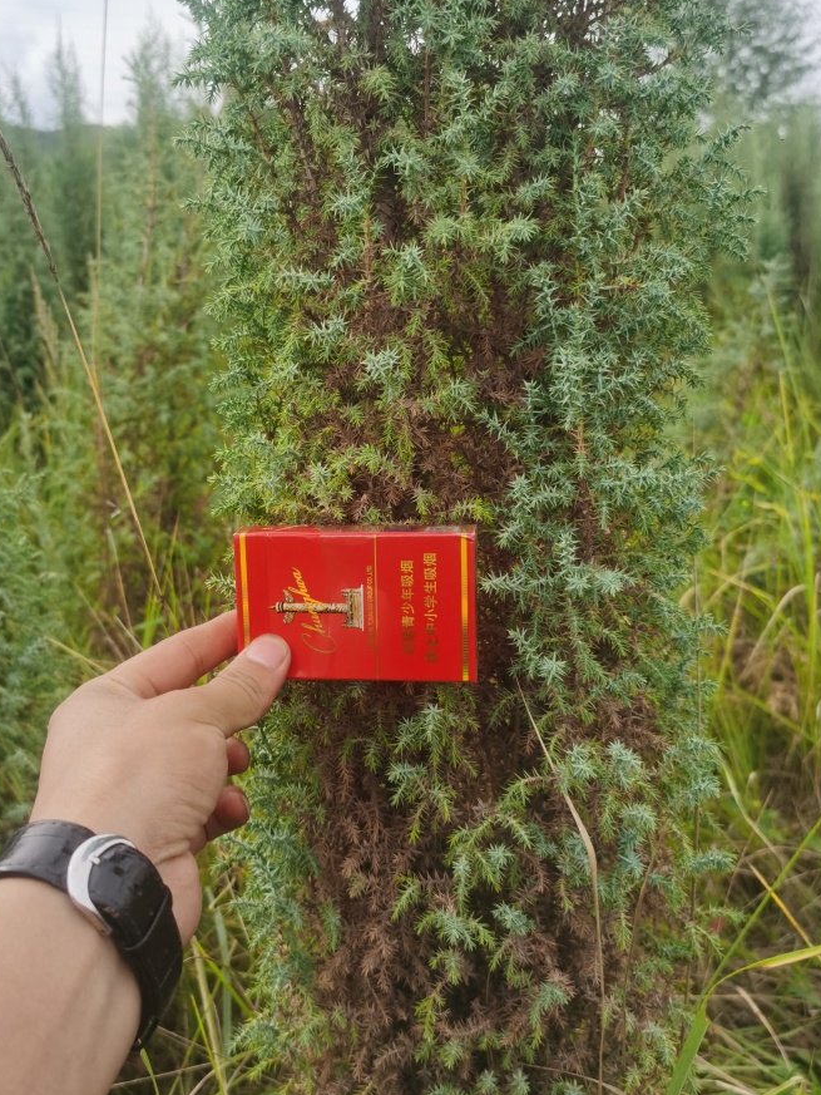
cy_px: 542
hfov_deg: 42.9
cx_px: 363
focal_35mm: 33
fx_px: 1043
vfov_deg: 55.3
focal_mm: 5.56
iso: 50
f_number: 1.6
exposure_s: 1/2227
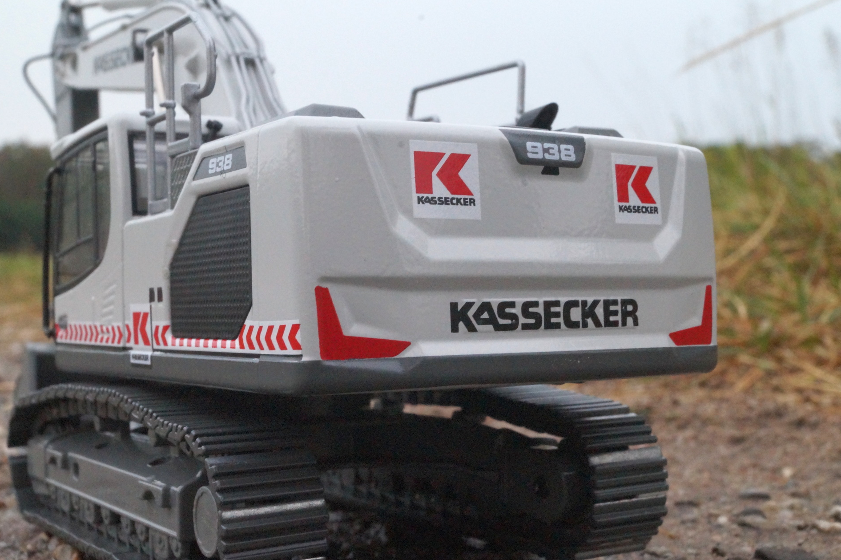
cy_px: 291
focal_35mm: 56
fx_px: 1296
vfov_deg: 24.4
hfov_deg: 35.9
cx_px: 412
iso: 3200
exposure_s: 1/15
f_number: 22
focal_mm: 35
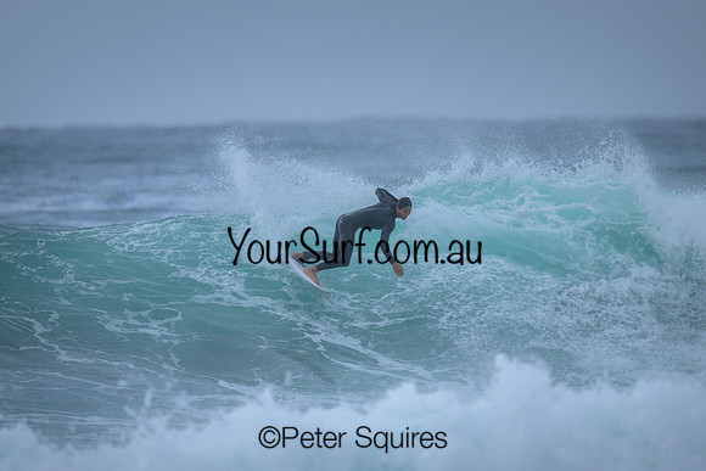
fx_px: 15692
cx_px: 353
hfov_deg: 2.6
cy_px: 236
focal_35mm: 800
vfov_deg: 1.7
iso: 180
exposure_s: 1/1600
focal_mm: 800
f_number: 6.3
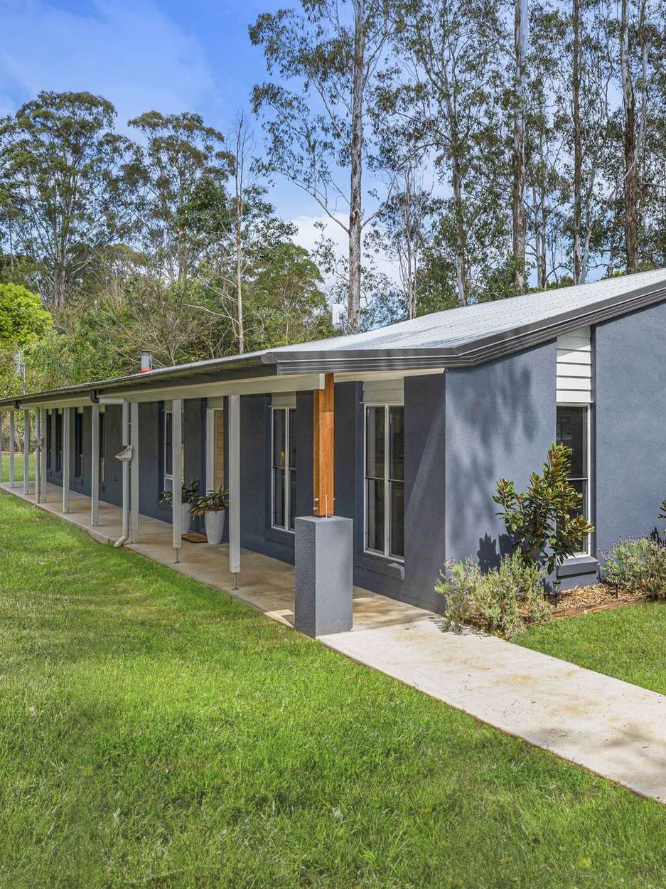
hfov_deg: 42.0
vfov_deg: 57.2
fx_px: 814
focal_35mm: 32
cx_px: 557
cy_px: 446
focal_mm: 21.5
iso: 100
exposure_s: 1/200
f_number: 8
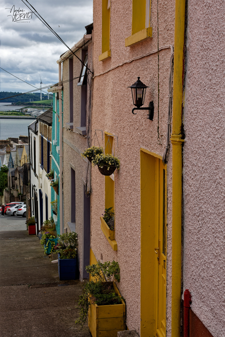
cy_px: 168
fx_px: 492
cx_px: 112
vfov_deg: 37.9
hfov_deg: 25.7
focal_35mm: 52
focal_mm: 35
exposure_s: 1/500
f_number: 8
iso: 280
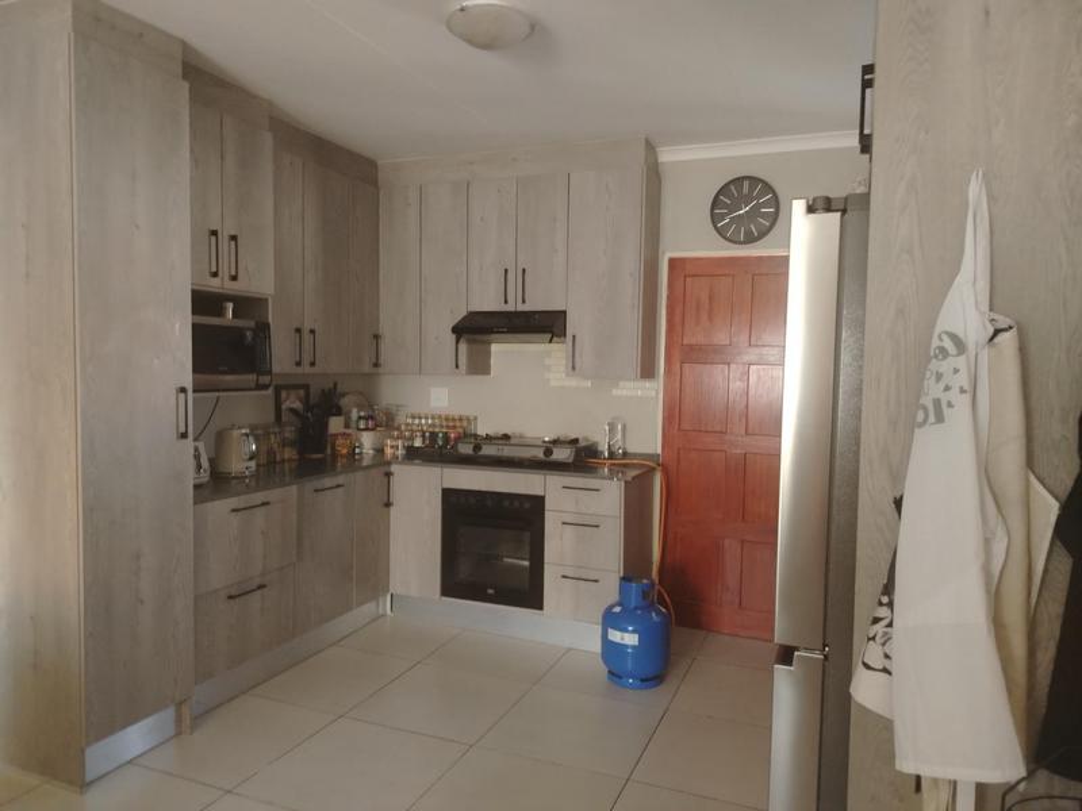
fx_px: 750
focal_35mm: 24
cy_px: 406
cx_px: 541
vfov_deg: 56.8
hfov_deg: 71.6
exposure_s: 1/25
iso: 2281
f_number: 1.75
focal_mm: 5.25
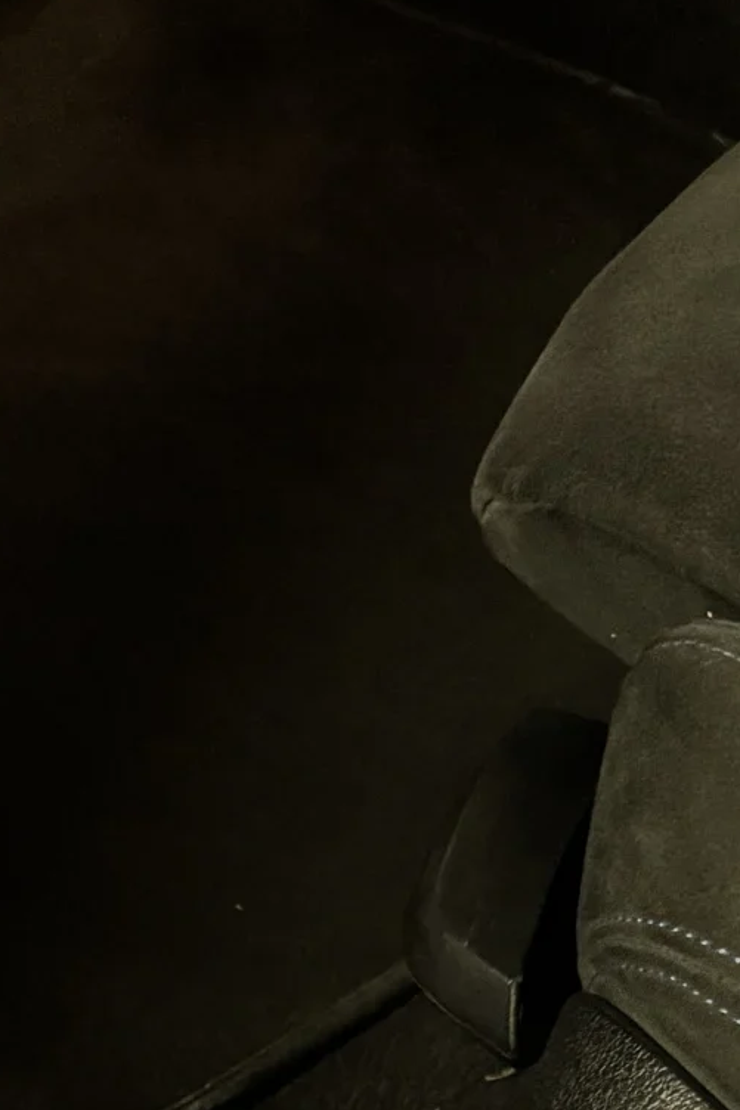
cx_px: -15
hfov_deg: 15.7
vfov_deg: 20.3
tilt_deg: -64.4
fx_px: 2622
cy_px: 1703
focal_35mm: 85
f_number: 1.78
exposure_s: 1/50
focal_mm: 6.76
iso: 640
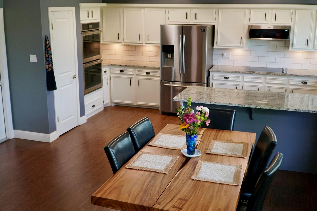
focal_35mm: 38
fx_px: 331
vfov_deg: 35.4
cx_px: 166
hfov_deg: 51.2
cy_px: 98
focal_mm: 23
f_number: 4
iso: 800
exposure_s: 1/160
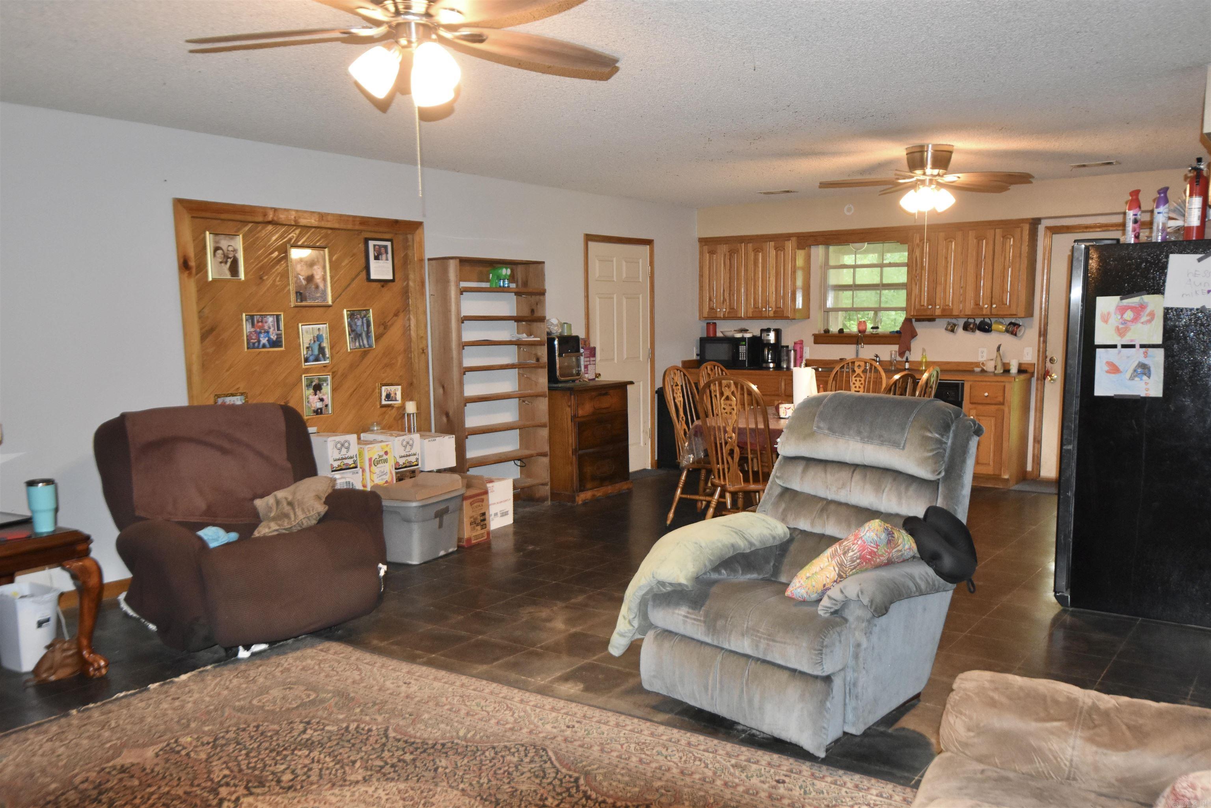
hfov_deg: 61.9
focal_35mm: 30
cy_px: 404
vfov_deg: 43.6
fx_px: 1009
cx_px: 606
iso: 1600
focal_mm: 20
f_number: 4.5
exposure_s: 1/60
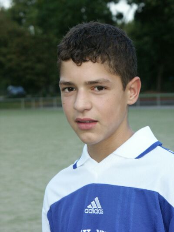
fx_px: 978
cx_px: 87
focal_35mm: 146
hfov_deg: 10.2
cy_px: 116
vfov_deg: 13.5
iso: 200
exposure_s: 1/350
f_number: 4.5
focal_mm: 36.87
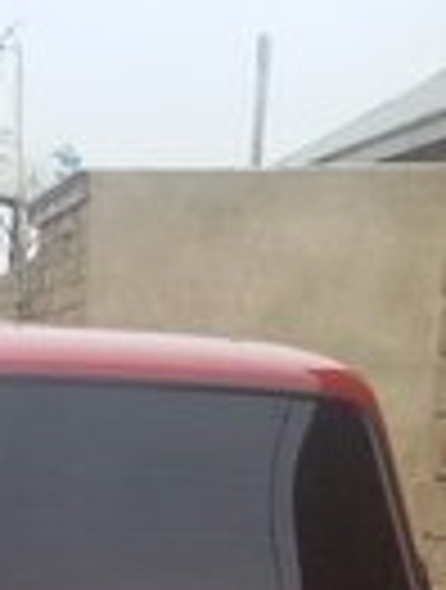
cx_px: 131
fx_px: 2000
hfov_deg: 12.7
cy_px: 784
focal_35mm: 117
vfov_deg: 15.9
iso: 50
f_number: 2.4
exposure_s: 1/100
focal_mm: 2.93
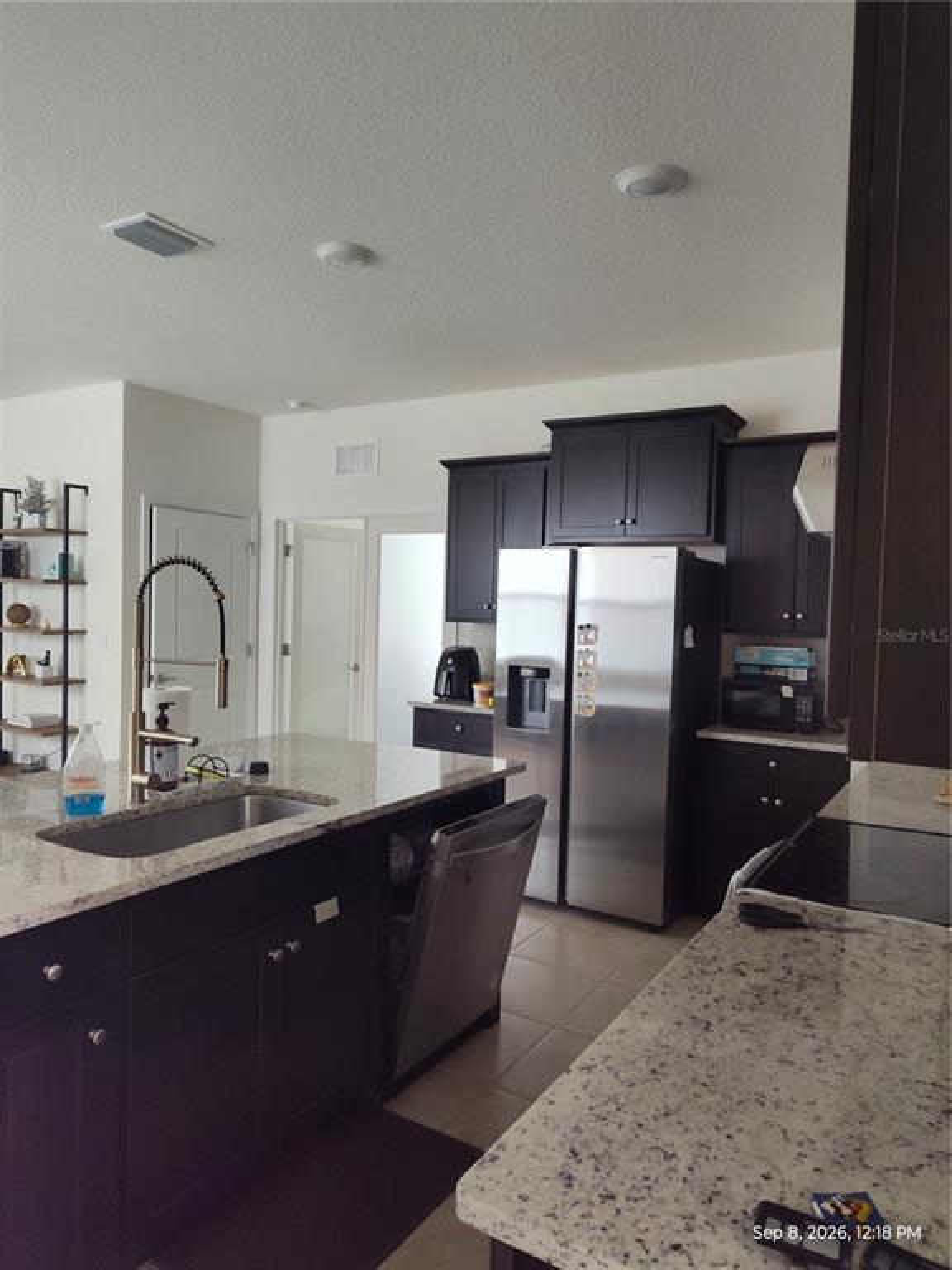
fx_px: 843
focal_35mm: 23
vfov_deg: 73.9
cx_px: 476
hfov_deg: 58.9
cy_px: 635
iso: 731
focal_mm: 5.56
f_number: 1.8
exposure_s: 1/60
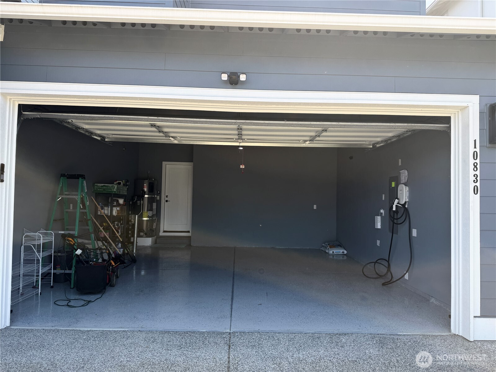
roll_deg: -1.2
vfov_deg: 56.8
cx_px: 248
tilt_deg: +2.5
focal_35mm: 24
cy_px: 186
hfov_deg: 71.6
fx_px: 344
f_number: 1.78
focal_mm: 6.76
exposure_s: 1/551
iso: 80
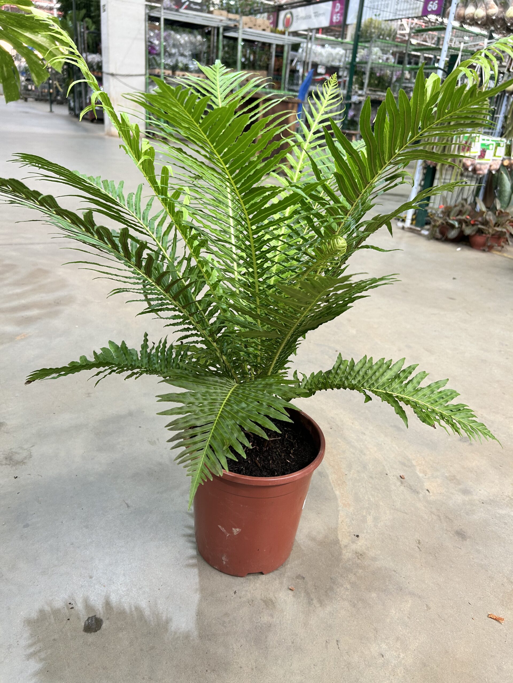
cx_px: 256
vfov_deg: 67.3
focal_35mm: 26
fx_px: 514
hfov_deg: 53.1
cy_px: 342
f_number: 1.5
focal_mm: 5.7
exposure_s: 1/60
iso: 100
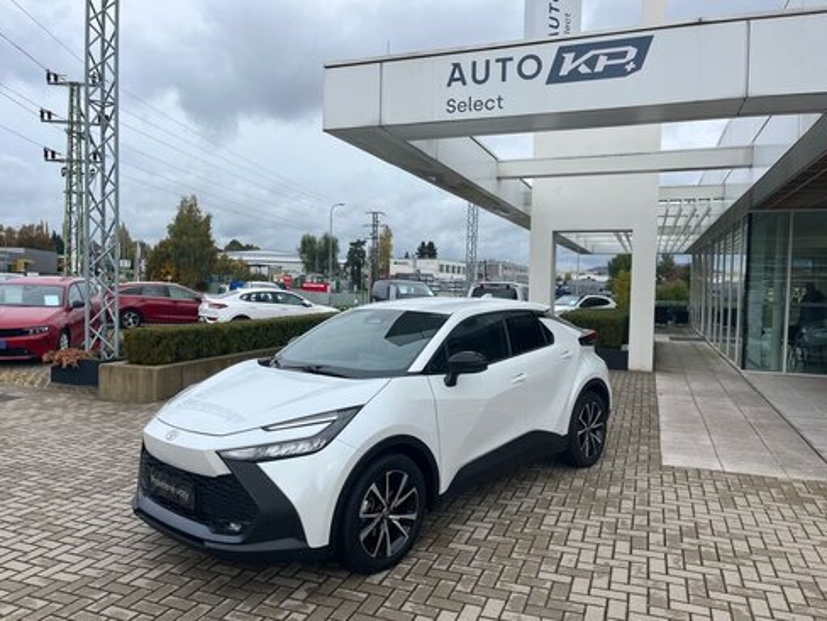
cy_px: 310
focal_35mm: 26
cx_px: 414
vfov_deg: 53.1
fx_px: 621
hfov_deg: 67.3
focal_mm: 5.1
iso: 50
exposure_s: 1/1776
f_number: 1.6
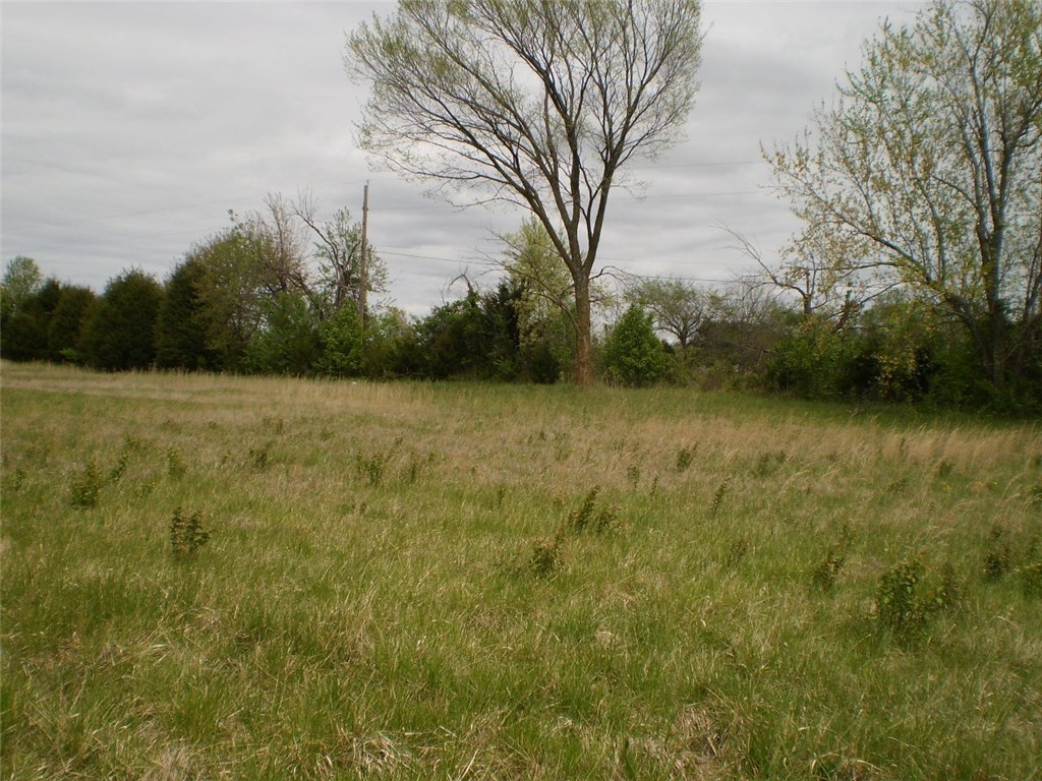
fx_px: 1084
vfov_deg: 39.7
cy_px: 390
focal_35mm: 36
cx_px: 521
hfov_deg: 51.4
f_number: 4.6
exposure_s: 1/1000
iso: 64
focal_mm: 6.3
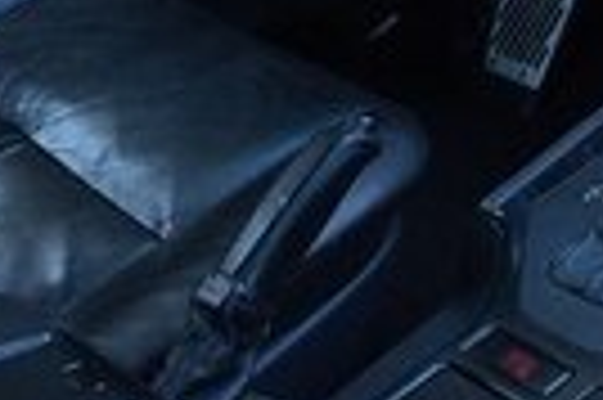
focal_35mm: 112
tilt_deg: -18.9
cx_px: 518
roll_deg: -4.3
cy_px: -121
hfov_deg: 18.1
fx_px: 1874
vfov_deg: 11.9
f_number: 2.2
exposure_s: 1/33
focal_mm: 4.15
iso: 80
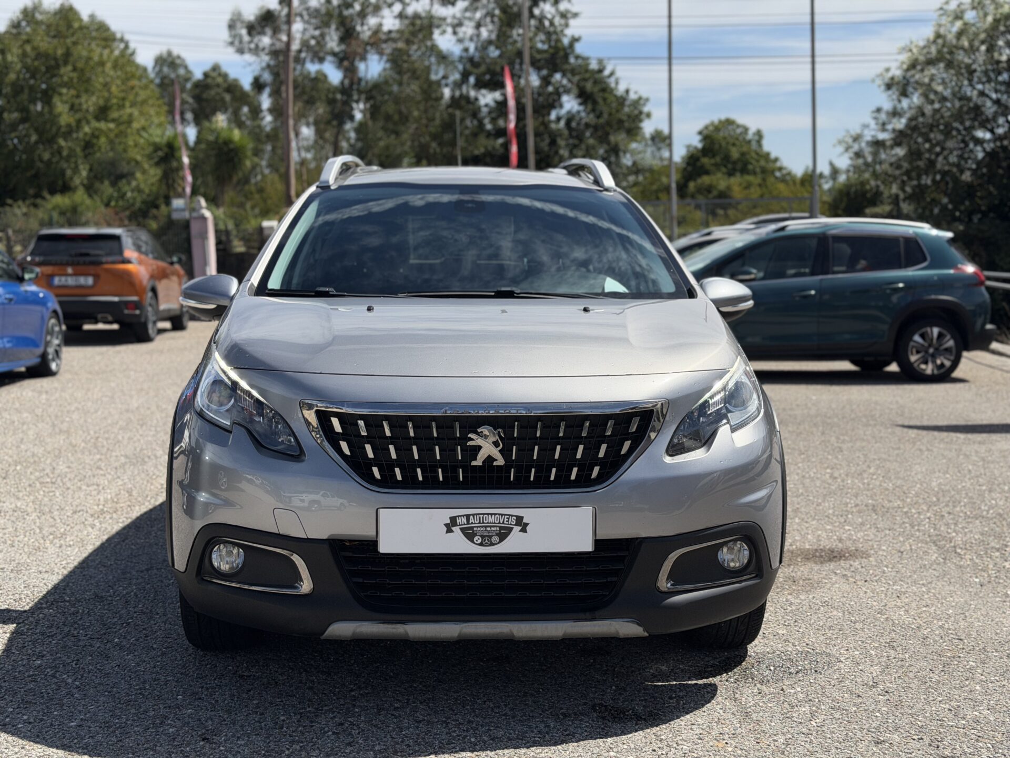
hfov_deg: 39.7
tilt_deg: -6.4
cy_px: 379
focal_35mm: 48
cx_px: 505
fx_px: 1401
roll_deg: +2.1
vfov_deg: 30.3
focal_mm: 6.76
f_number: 1.78
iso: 64
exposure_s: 1/9901
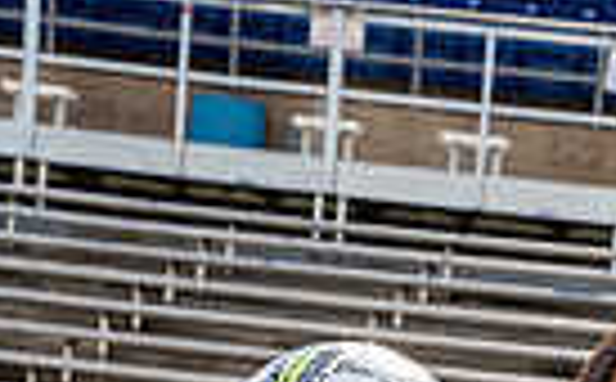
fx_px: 3937
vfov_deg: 5.4
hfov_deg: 8.9
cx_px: 652
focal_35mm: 235
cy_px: 962
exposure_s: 1/250
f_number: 10
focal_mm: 70
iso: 320
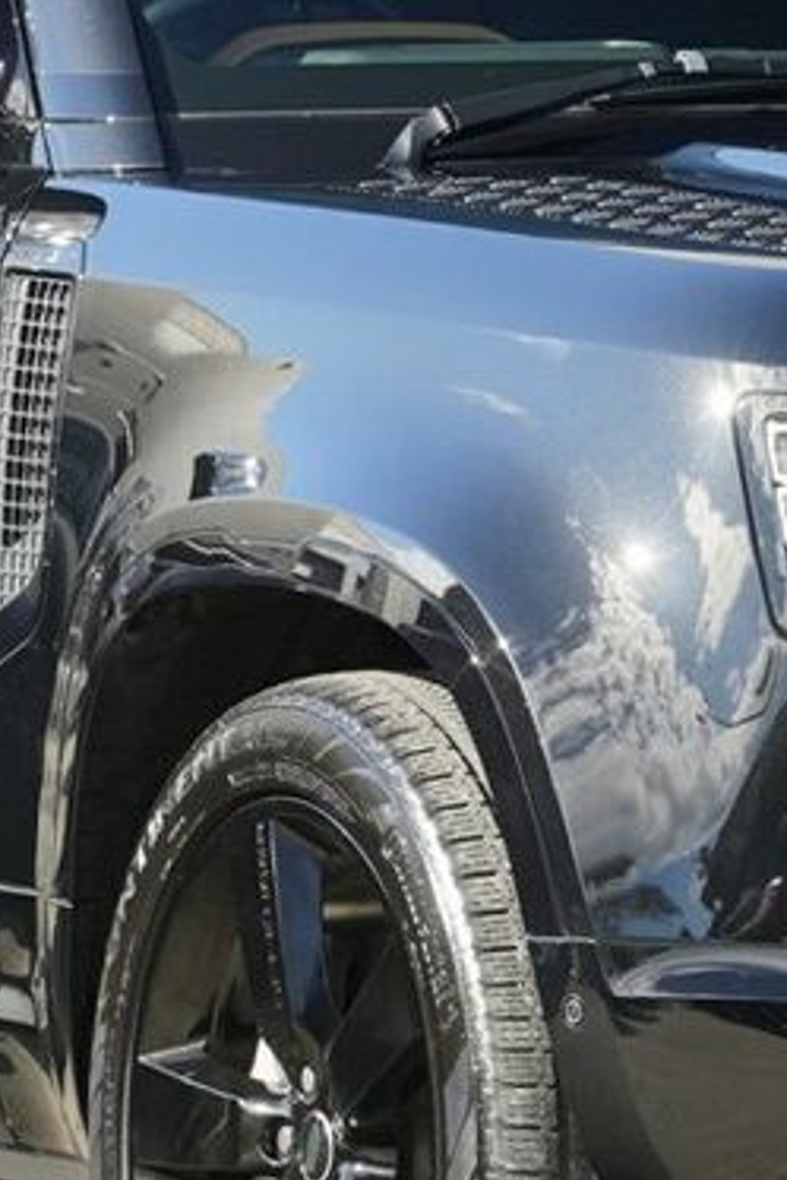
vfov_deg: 6.1
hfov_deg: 4.1
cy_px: 497
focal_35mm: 338
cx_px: 661
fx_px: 11072
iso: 1000
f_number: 6.3
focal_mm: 105
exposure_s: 1/500
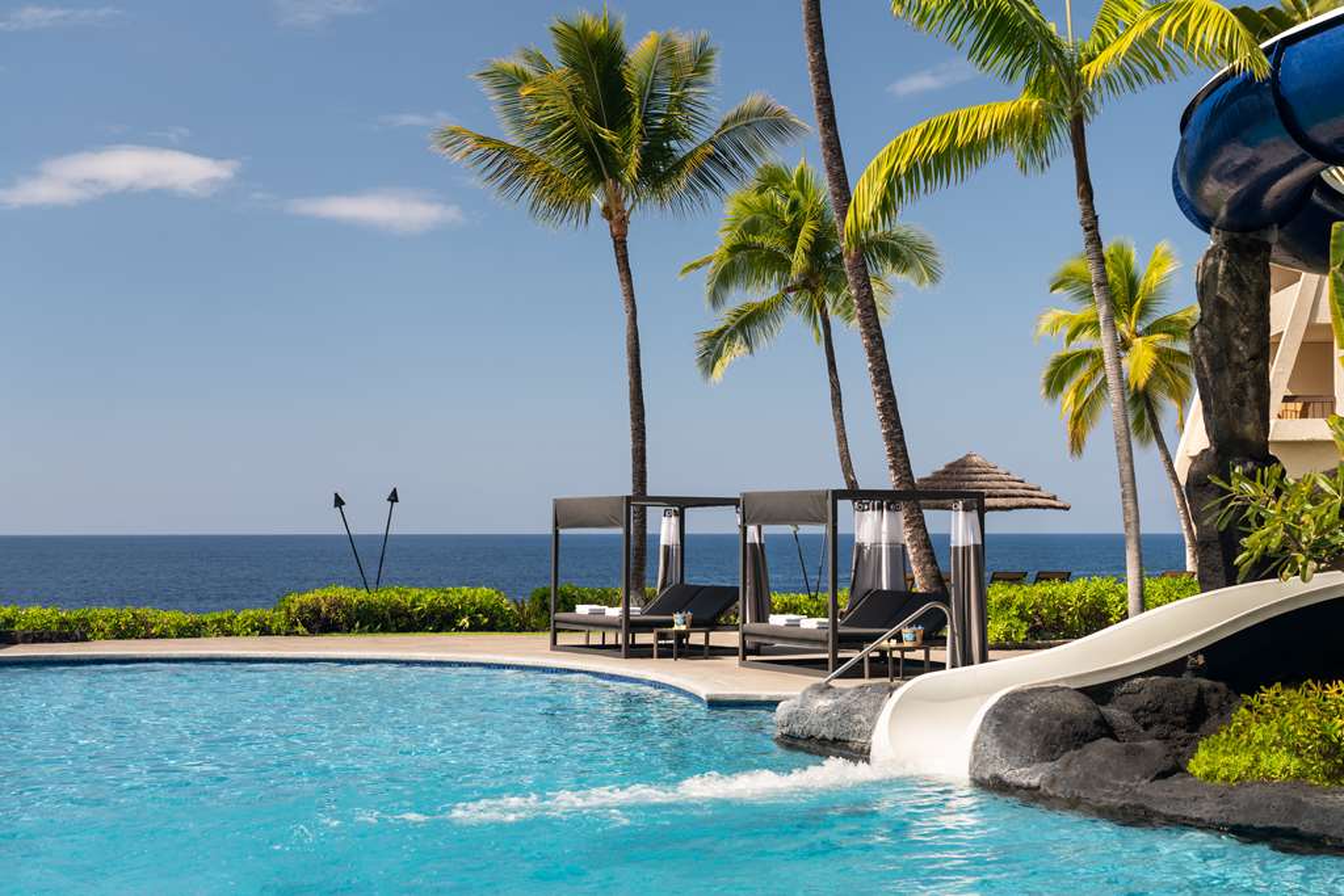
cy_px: 448
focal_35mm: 48
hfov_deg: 41.1
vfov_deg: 28.1
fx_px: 1792
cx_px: 672
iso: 100
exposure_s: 1/125
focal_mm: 48
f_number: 6.3
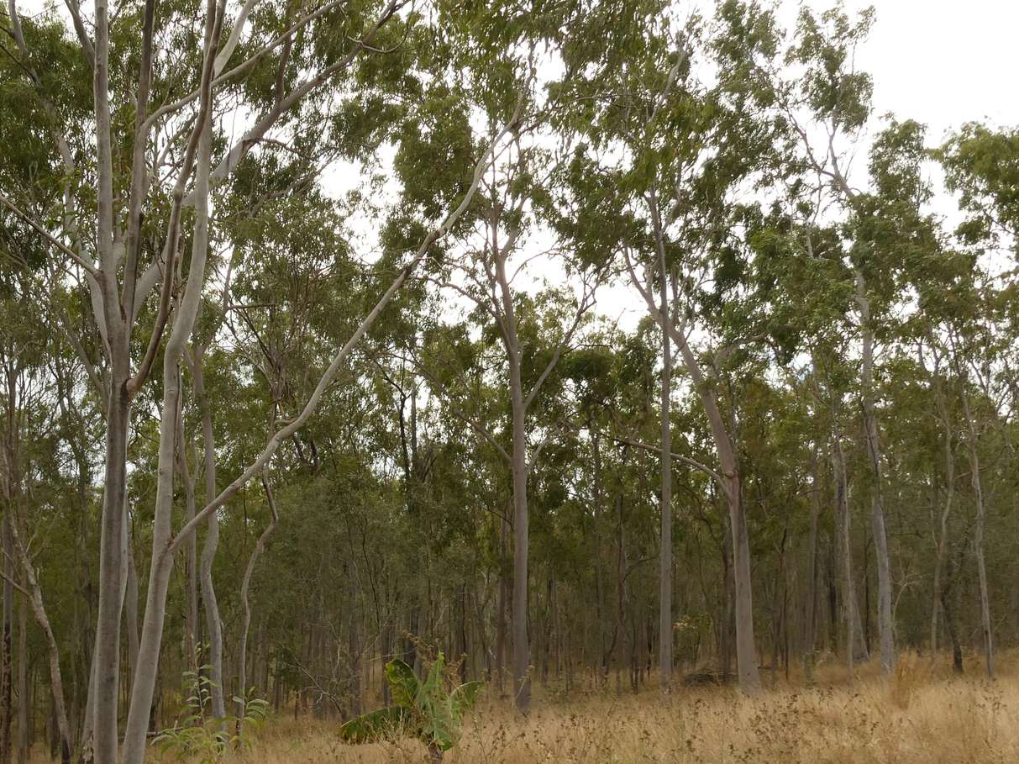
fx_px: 1118
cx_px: 302
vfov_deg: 37.6
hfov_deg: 47.8
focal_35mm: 38
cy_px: 459
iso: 80
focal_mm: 4.3
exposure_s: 1/160
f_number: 4
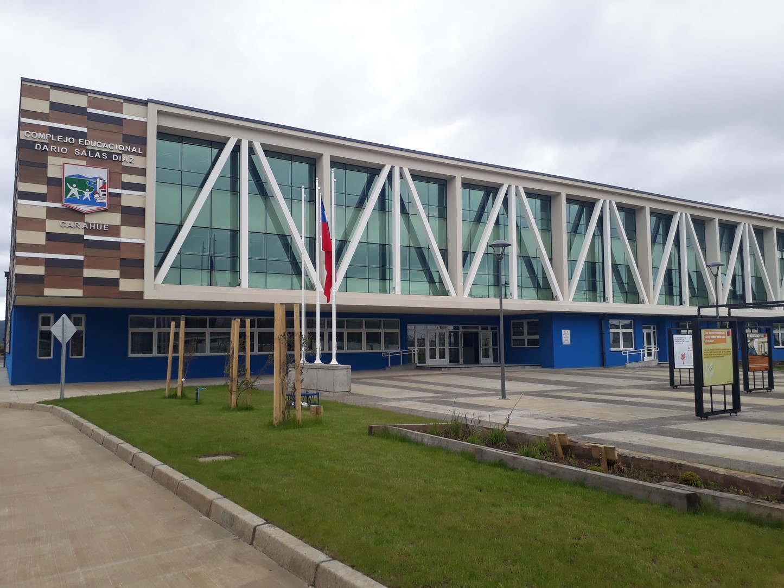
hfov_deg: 65.3
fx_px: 612
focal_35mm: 27
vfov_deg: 51.4
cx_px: 392
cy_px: 294
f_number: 1.9
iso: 40
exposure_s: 1/722
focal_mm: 3.6
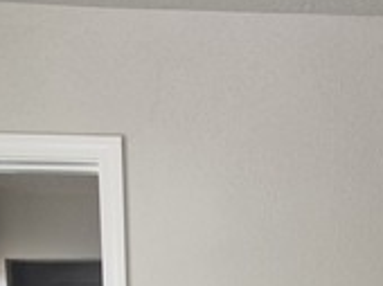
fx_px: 541
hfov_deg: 38.7
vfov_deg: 23.9
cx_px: 243
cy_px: 419
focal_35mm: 49
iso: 50
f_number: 2.2
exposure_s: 1/60
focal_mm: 1.74
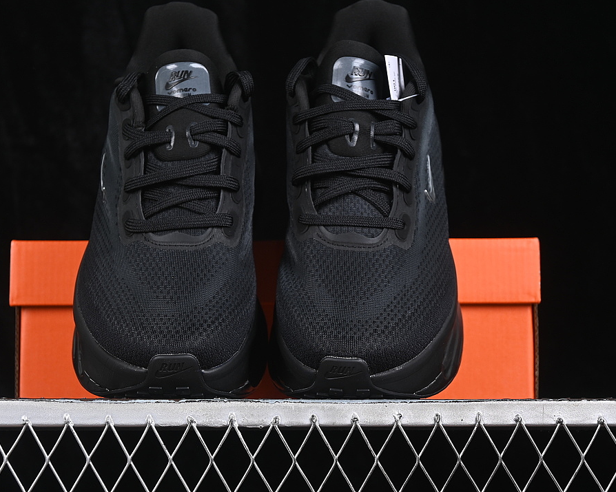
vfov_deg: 18.1
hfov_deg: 22.5
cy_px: 245
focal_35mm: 85
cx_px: 275
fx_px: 1549
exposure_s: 1/60
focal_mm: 50
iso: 160
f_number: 6.3
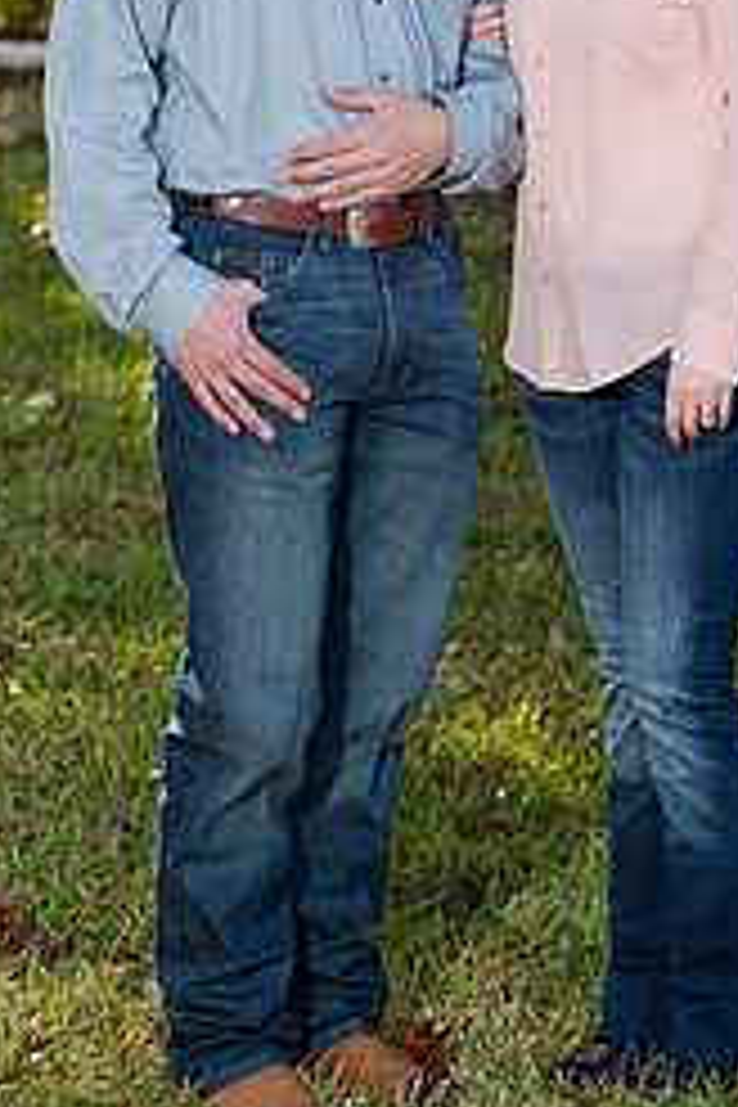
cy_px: 189
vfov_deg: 13.0
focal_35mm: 157
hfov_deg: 8.7
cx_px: 502
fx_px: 4827
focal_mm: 86
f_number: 3.5
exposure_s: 1/250
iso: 250
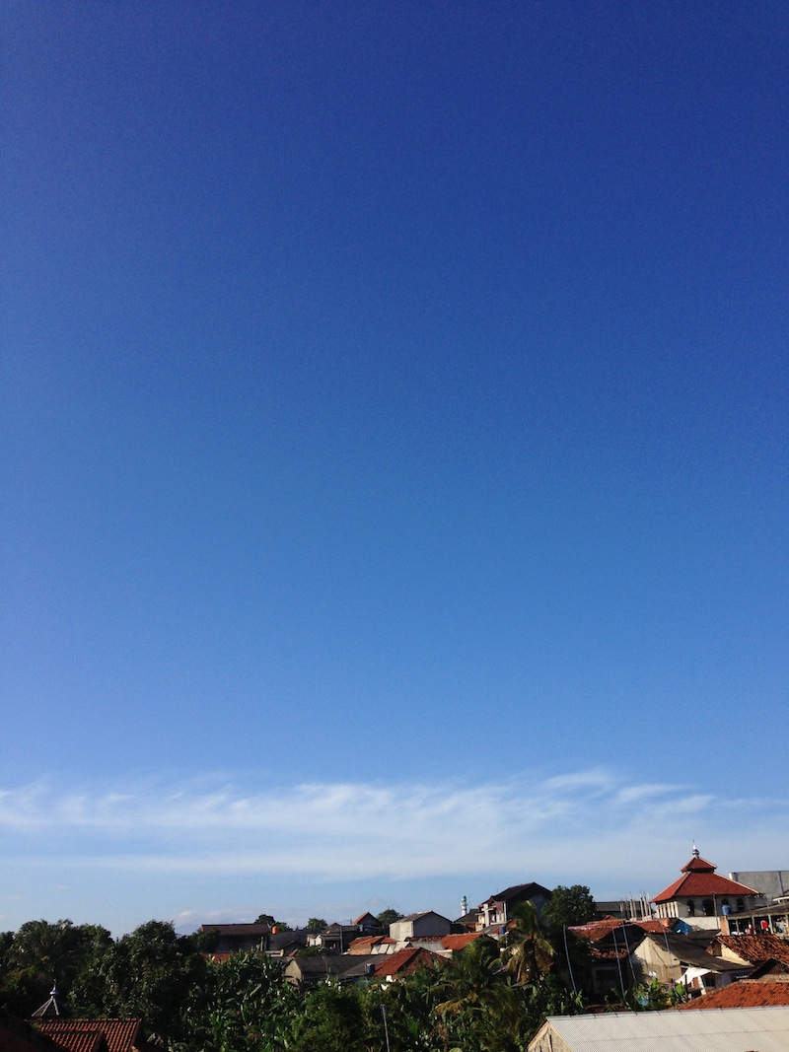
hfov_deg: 42.9
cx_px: 394
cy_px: 526
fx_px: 1003
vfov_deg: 55.4
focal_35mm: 33
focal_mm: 4.13
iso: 50
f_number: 2.4
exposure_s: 1/1869
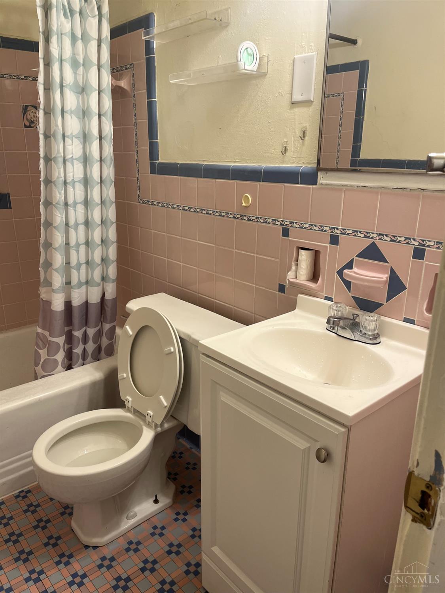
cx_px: 222
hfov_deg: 53.1
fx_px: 446
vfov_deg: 67.3
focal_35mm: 26
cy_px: 296
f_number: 1.6
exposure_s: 1/120
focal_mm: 5.1
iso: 100
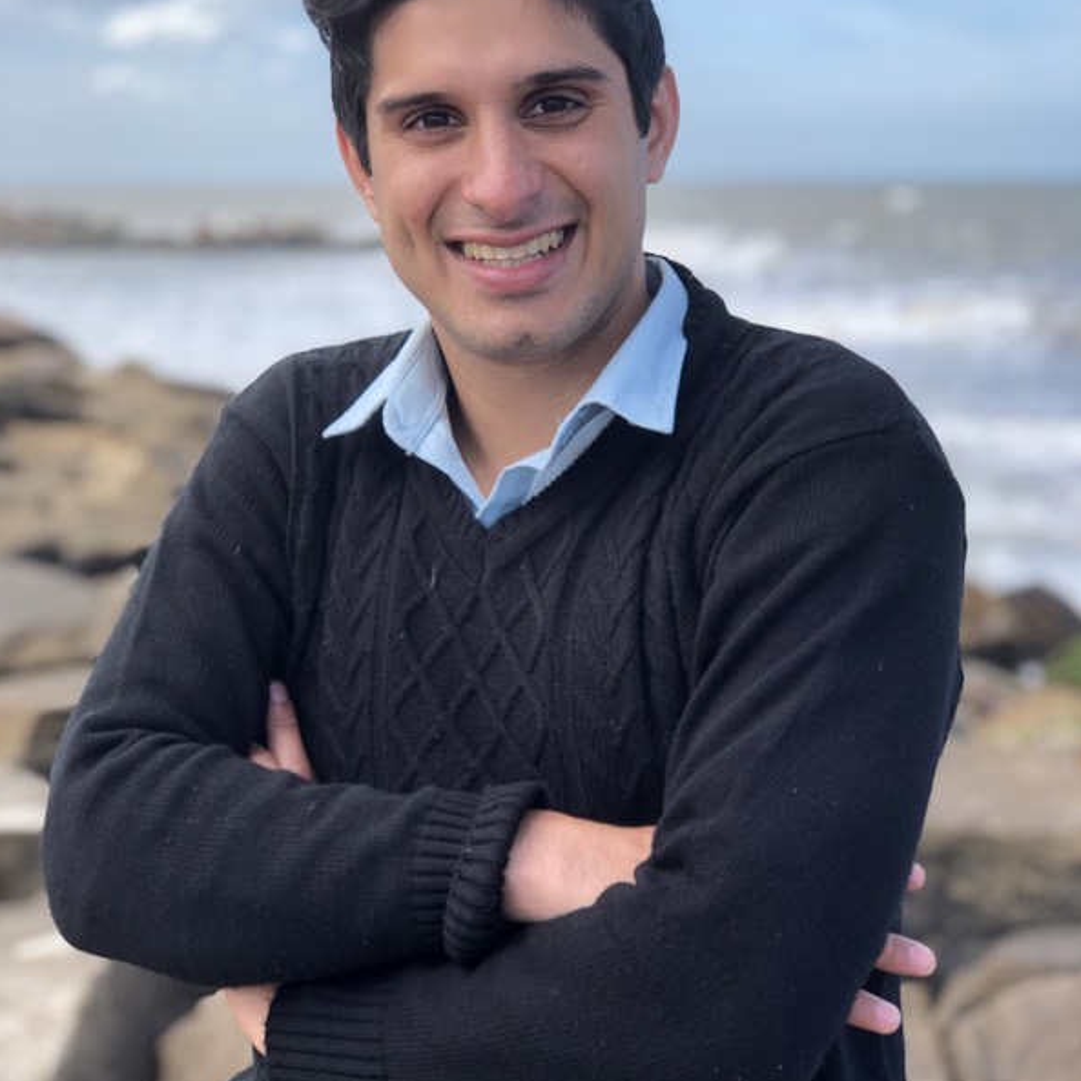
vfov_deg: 25.4
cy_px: 510
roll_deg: -0.1
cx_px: 541
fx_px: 2402
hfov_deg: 25.4
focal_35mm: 68
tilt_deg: -6.8
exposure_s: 1/276
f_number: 2.8
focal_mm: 6.6
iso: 20
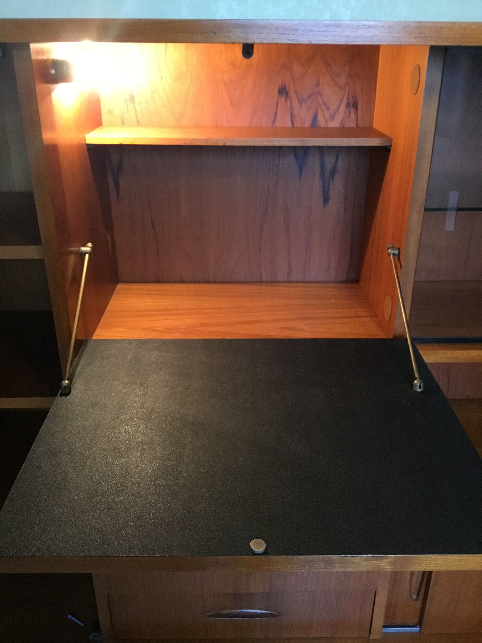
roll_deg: +0.0
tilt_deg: -25.7
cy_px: 322
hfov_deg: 45.4
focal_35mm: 31
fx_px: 576
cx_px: 241
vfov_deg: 58.4
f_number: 2.4
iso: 250
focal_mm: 3.3
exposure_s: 1/25
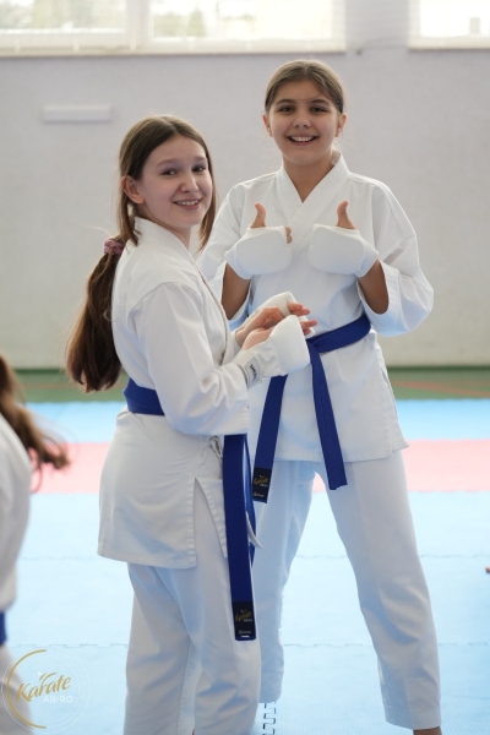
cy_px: 368
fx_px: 2144
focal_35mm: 105
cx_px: 245
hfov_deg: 13.0
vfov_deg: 19.5
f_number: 4
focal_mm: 105
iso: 3200
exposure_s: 1/320
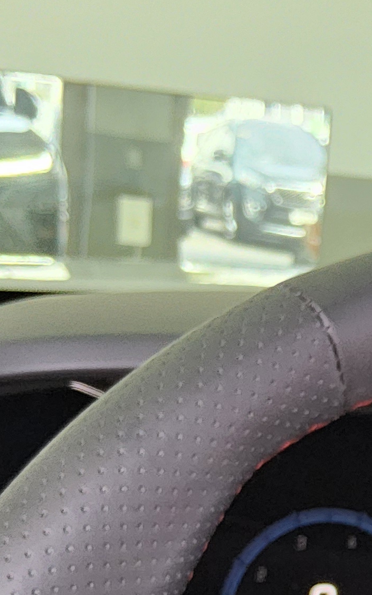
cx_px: 486
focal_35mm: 97
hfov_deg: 13.0
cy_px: 559
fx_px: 1573
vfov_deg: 20.9
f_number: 2
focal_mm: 3.08
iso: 200
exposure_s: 1/120
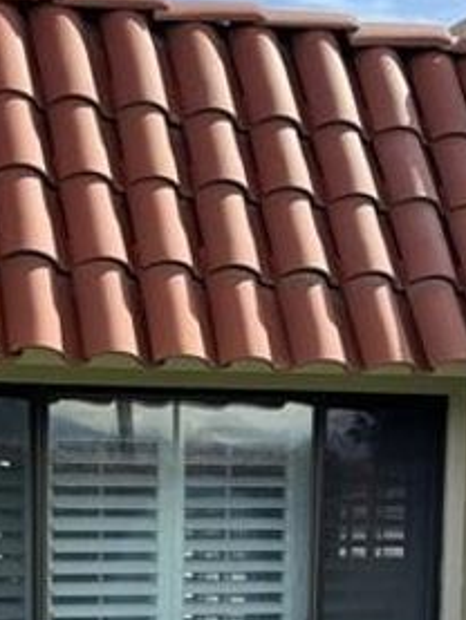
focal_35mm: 74
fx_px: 1327
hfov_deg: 19.3
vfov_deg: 24.7
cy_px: 668
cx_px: -16
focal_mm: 6.86
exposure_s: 1/2506
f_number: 1.78
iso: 80
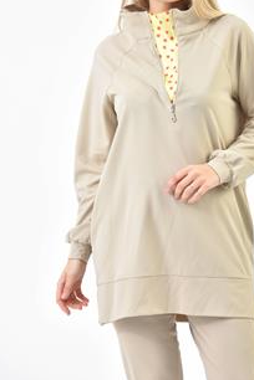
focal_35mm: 191
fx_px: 2021
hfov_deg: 7.2
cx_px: 176
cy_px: 117
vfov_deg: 10.8
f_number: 6.3
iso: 100
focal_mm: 130
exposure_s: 1/160
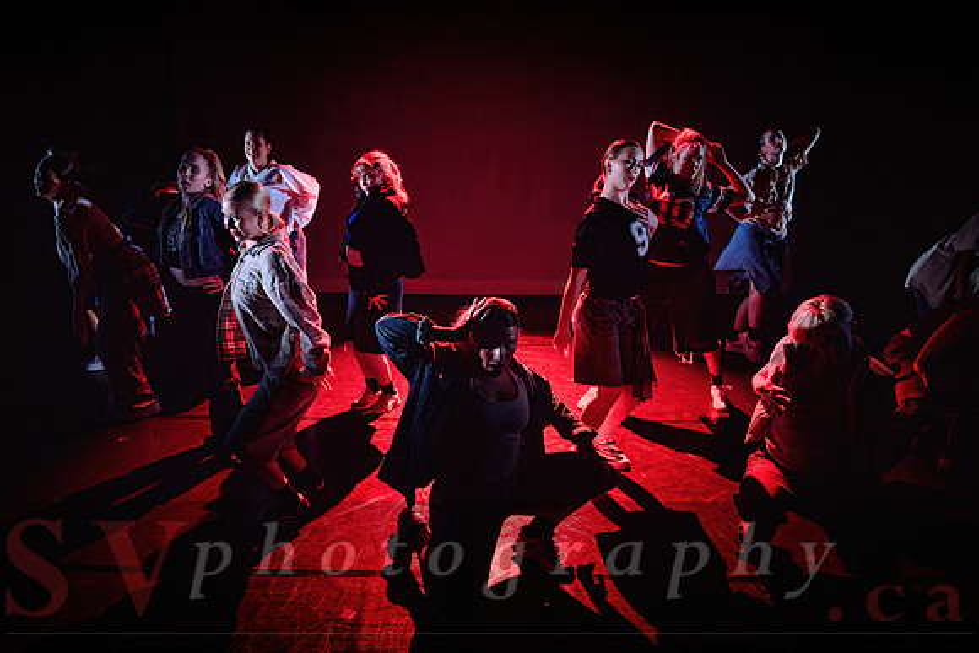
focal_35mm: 27
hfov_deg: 67.2
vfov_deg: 47.9
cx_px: 429
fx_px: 733
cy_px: 367
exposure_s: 1/300
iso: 6400
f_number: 2.8
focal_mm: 24
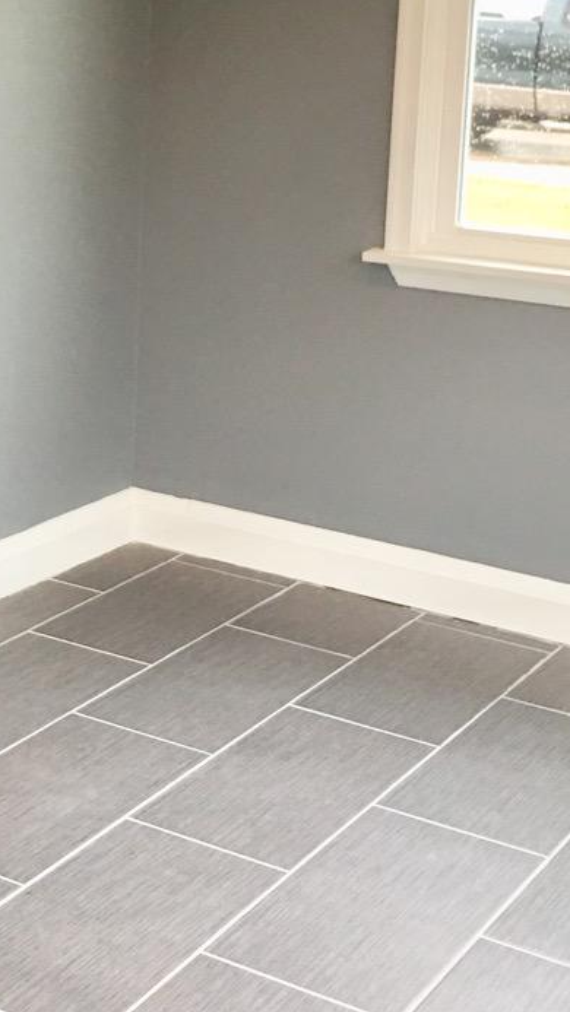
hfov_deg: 16.8
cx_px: -38
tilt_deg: -10.2
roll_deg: -1.5
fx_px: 1880
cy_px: 314
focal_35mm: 70
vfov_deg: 29.9
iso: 32
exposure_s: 1/30
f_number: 2.2
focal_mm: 4.15
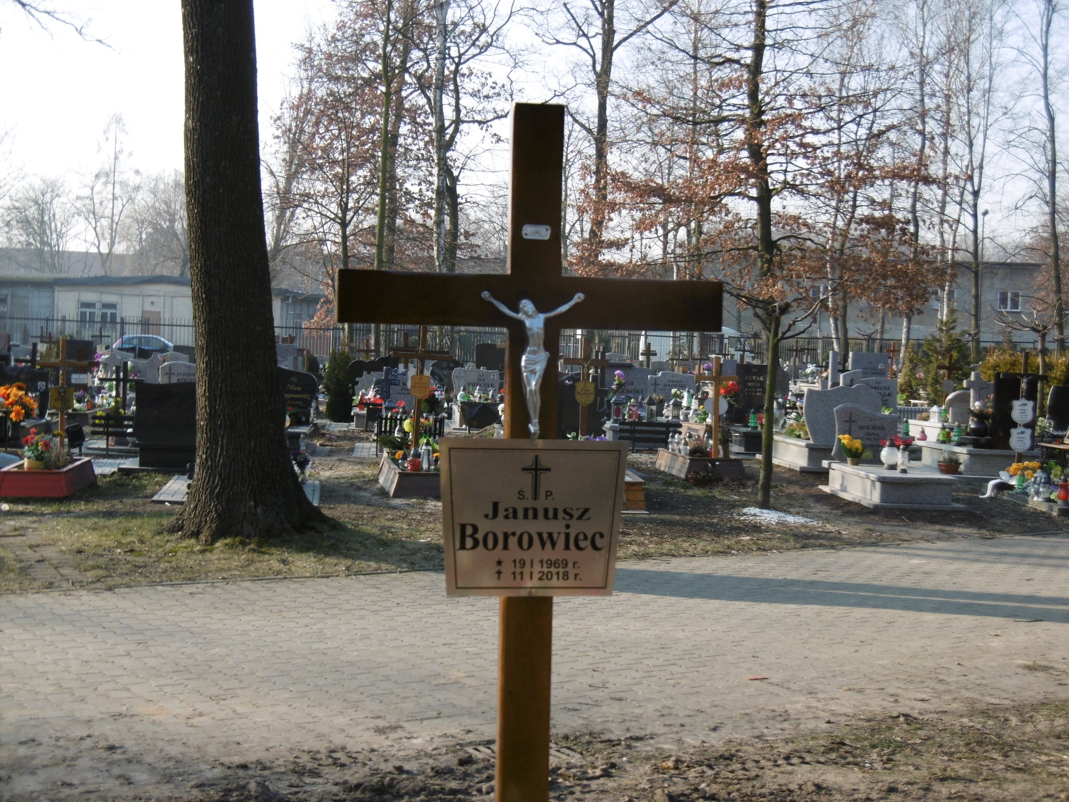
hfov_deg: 32.7
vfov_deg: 24.8
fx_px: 1822
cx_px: 534
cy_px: 401
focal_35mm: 59
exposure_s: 1/250
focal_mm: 10.5
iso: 100
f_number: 4.2
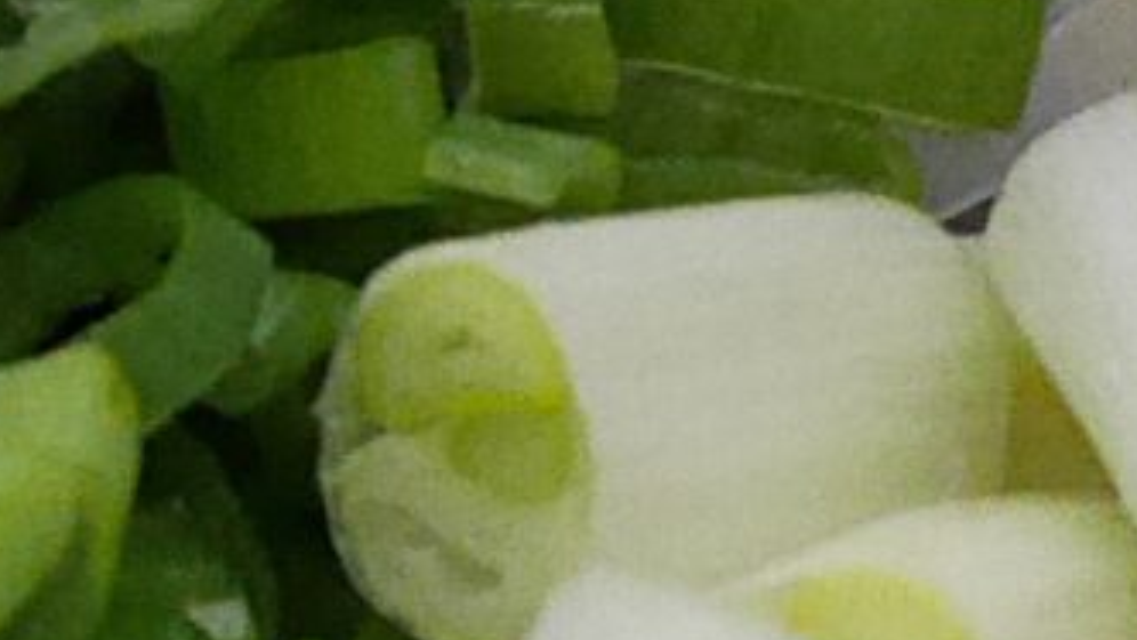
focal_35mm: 252
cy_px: 363
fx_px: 7600
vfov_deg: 4.8
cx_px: -3038
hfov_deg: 7.0
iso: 3200
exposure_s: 1/30
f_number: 2.5
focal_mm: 15
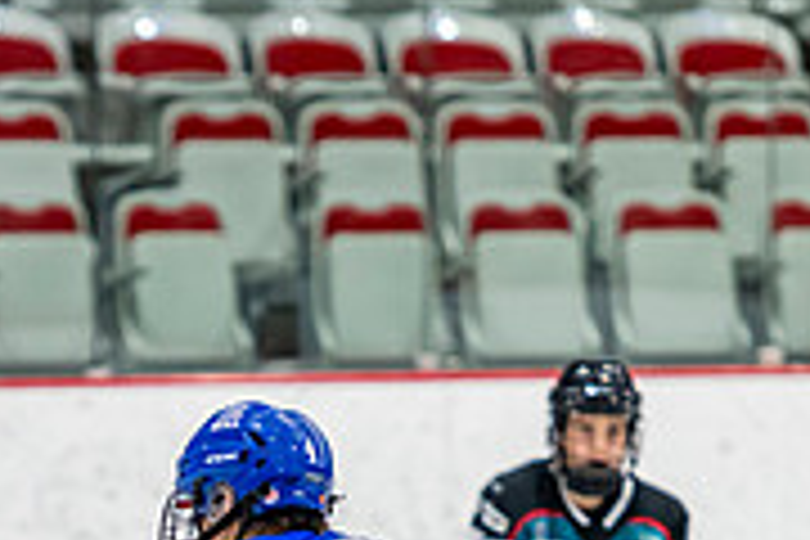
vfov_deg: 2.6
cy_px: 803
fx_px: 12014
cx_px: 254
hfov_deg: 3.9
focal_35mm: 534
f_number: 3.2
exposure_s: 1/800
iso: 1600
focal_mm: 135
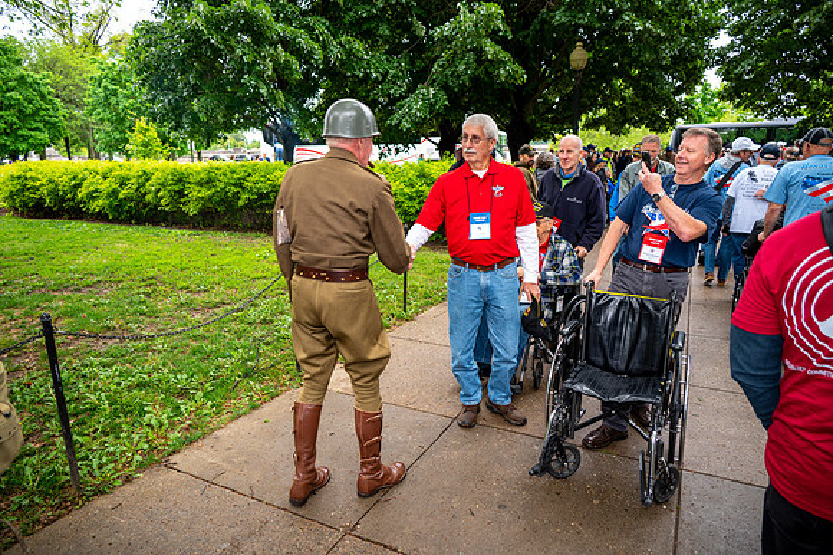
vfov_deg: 53.1
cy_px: 278
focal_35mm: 24
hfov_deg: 73.8
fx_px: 555
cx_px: 416
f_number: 4
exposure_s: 1/60
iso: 160
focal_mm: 24
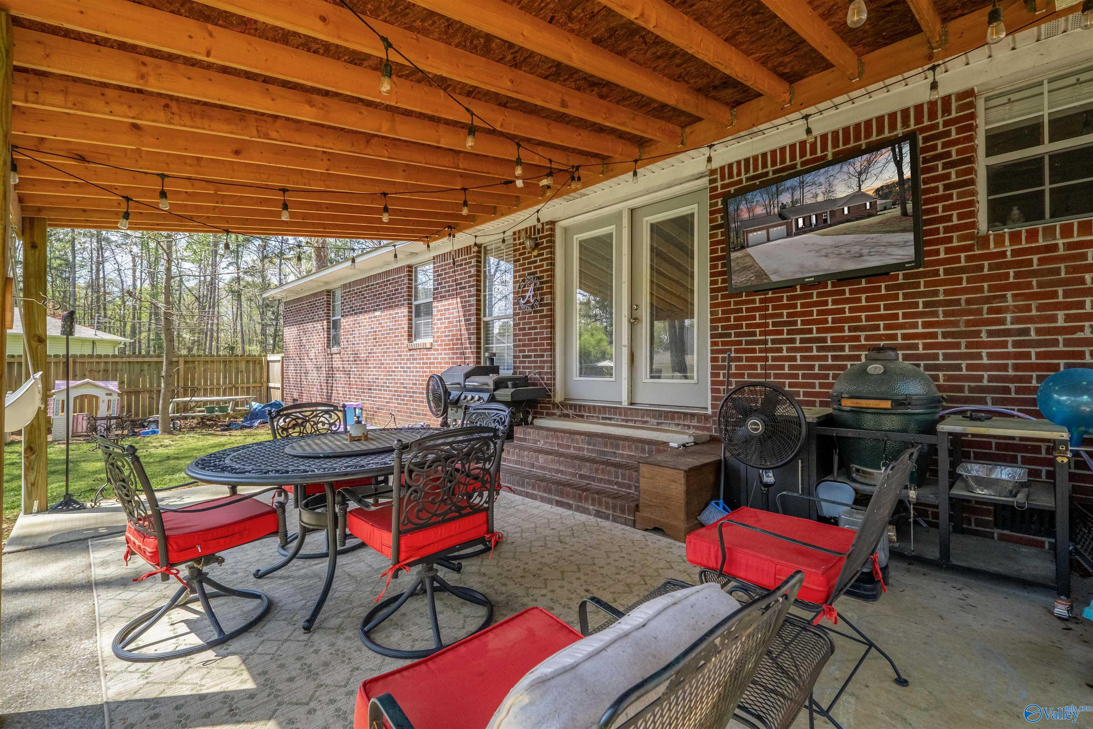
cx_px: 546
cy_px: 364
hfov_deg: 100.4
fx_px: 455
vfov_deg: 77.3
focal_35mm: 15
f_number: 7.1
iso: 640
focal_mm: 10
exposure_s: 1/125
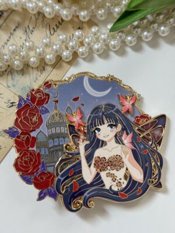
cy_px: 116
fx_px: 324
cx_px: 88
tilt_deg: -82.5
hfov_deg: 30.3
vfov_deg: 39.7
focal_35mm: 48
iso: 250
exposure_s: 1/60
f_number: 1.78
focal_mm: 6.76
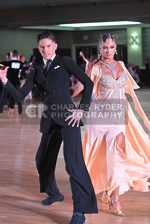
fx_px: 637
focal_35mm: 102
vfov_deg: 20.0
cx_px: 75
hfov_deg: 13.4
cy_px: 112
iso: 5000
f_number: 5
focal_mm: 102
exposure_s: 1/400
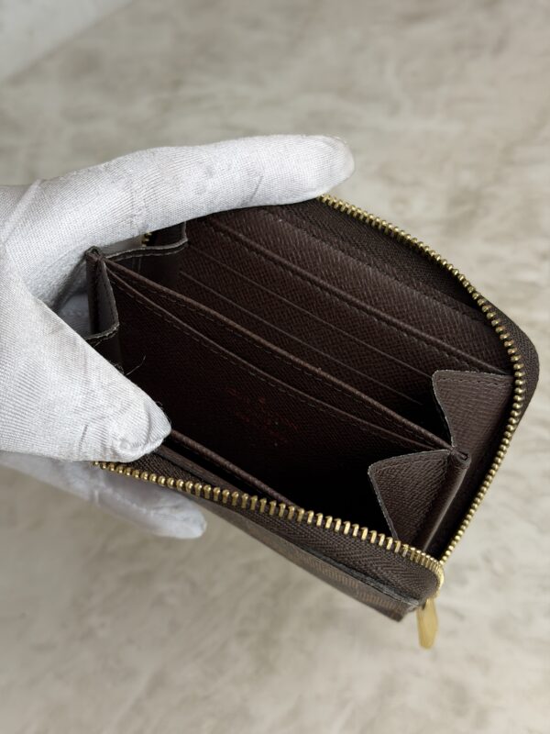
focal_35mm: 48
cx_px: 275
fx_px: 1017
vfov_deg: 39.7
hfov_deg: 30.3
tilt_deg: -48.7
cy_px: 367
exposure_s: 1/163
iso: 50
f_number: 1.78
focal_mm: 6.76
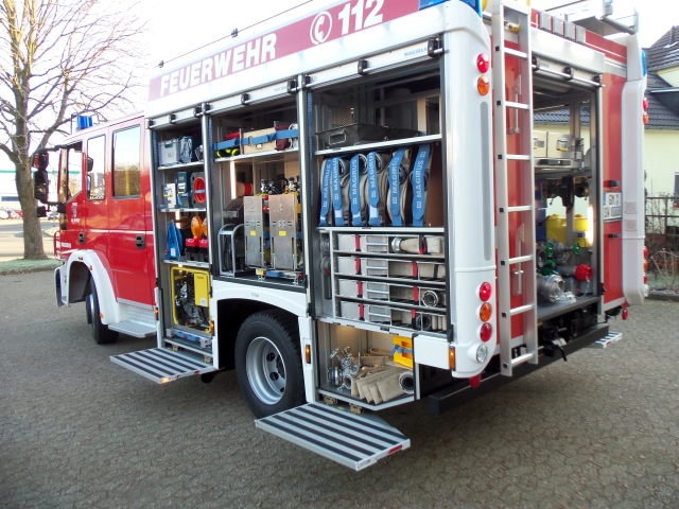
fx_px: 569
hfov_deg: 61.7
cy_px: 254
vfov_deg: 48.2
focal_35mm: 29
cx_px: 340
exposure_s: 1/60
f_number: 3.4
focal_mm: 5.2
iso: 80
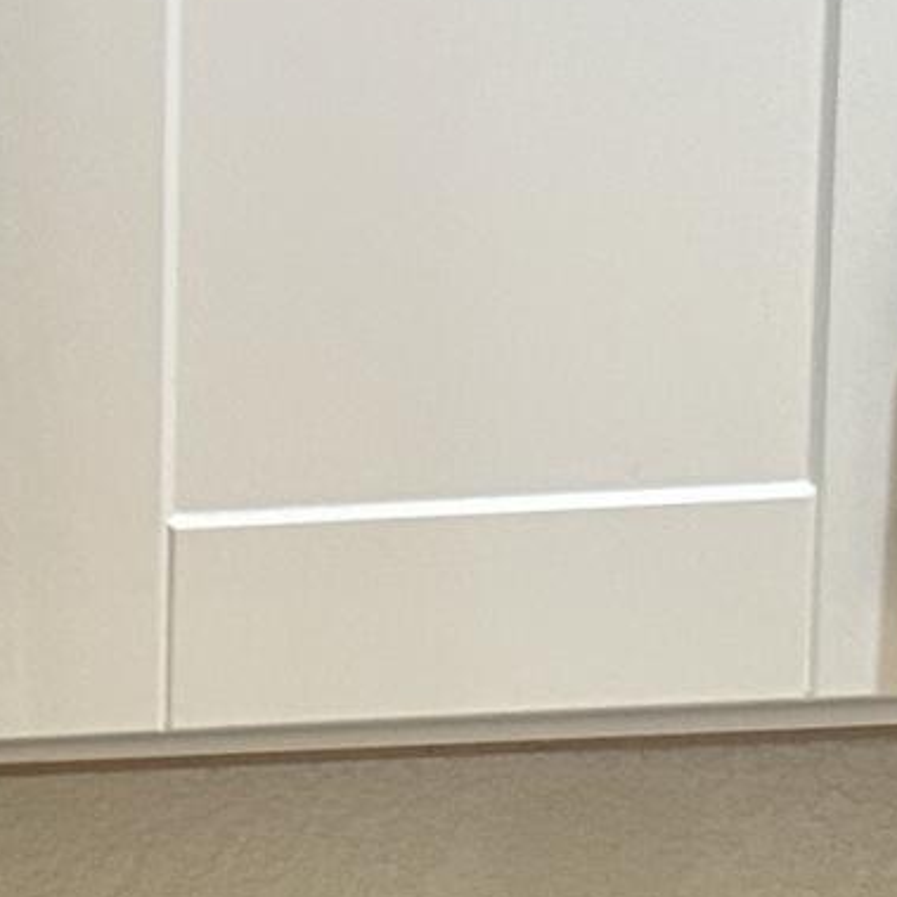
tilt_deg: -11.1
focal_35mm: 182
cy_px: 1983
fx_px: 5336
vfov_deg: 8.9
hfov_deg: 8.7
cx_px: -1240
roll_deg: +2.8
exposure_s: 1/60
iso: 125
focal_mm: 5.7
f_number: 1.5
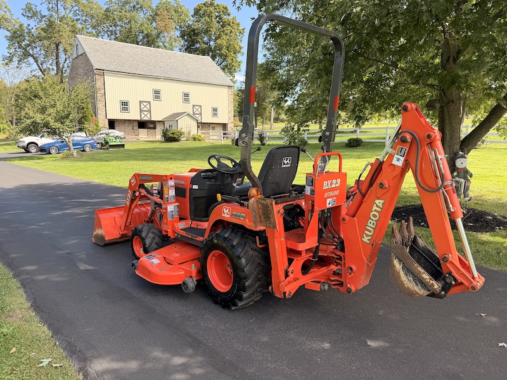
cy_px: 190
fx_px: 352
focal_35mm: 24
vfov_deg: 56.8
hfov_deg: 71.6
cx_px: 254
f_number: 1.78
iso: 100
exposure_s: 1/920
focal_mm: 6.76
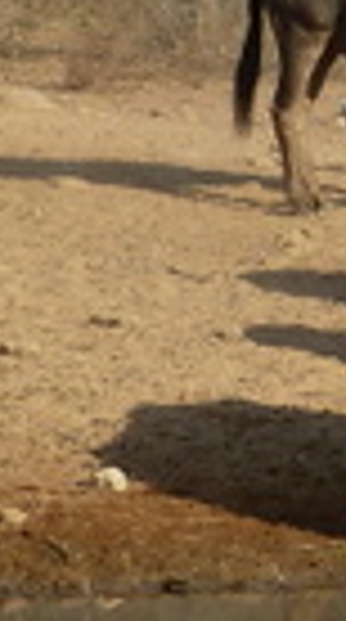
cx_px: 1699
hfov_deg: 3.6
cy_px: 112
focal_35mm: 304
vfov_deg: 7.1
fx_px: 4989
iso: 80
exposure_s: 1/320
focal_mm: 7.9
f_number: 4
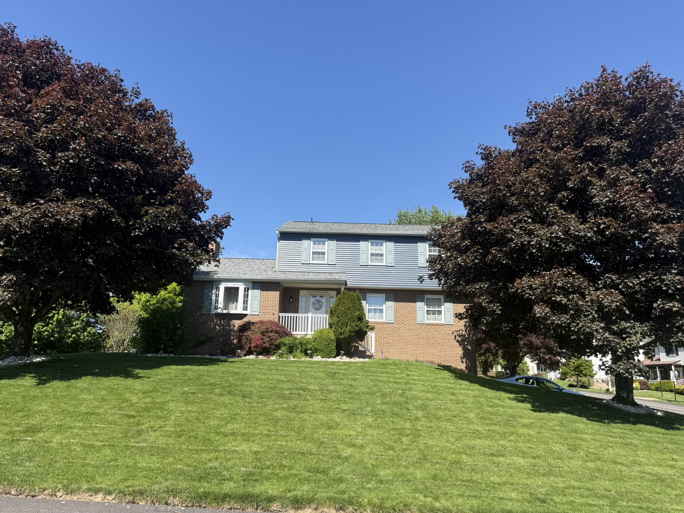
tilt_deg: +14.3
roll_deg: -0.8
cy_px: 256
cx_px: 342
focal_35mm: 24
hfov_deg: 71.6
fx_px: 474
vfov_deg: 56.8
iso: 80
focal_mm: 6.76
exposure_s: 1/2611
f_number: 1.78
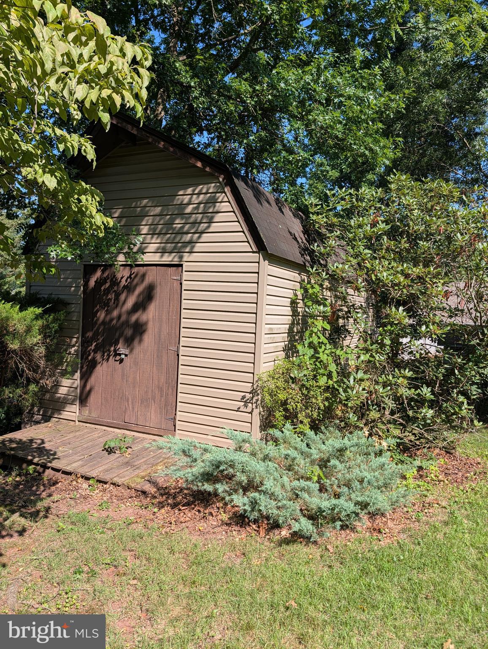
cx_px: 244
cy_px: 324
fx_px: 450
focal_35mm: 24
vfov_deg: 71.5
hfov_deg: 56.9
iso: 21
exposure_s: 1/602
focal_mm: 6.9
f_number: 1.68
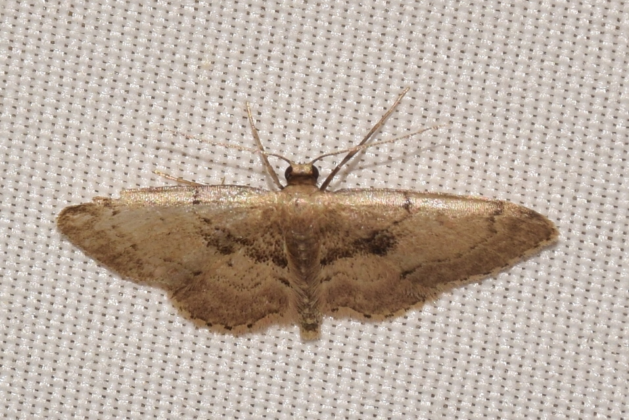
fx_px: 3672
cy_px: 210
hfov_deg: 9.8
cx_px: 314
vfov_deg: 6.6
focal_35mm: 210
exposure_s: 1/160
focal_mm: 140
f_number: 13
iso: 125
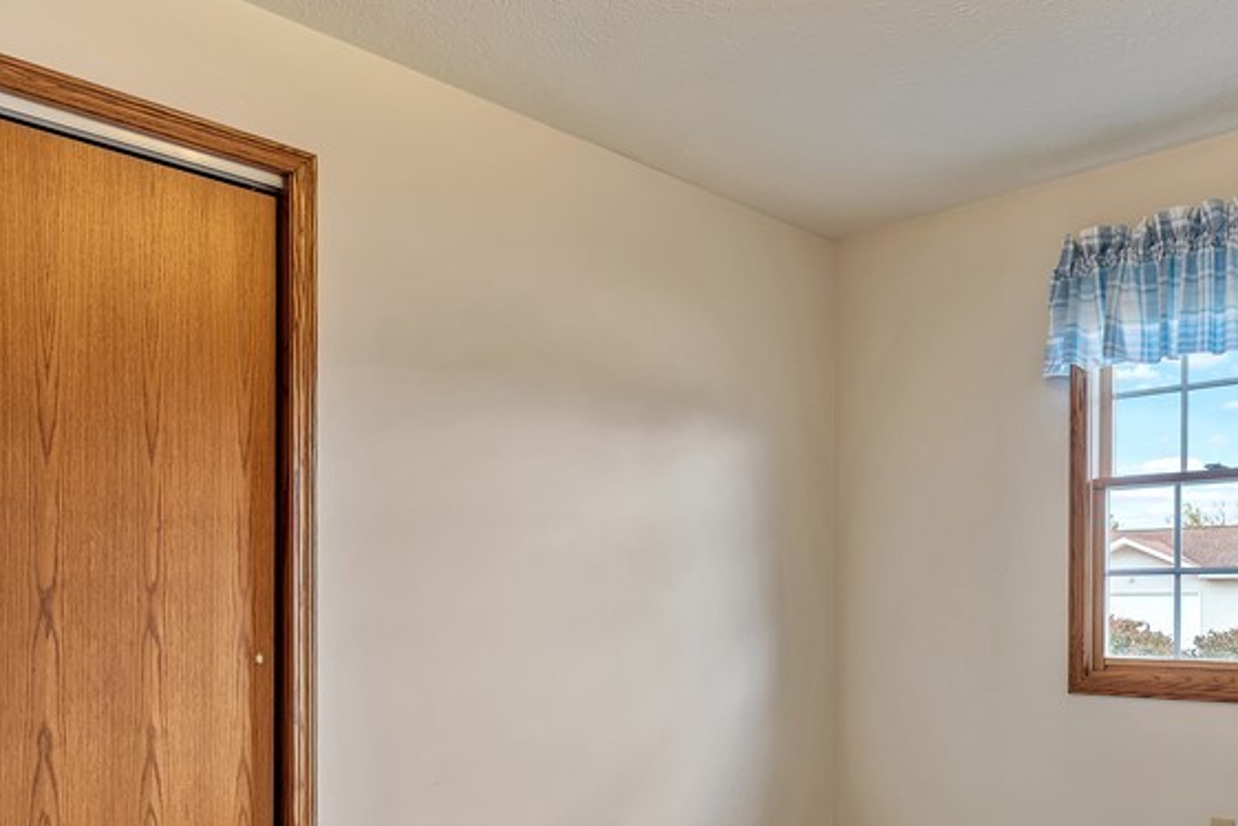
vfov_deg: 41.2
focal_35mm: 31
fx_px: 1066
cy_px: 607
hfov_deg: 59.1
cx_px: 808
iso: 400
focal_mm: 16
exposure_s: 1/100
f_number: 4
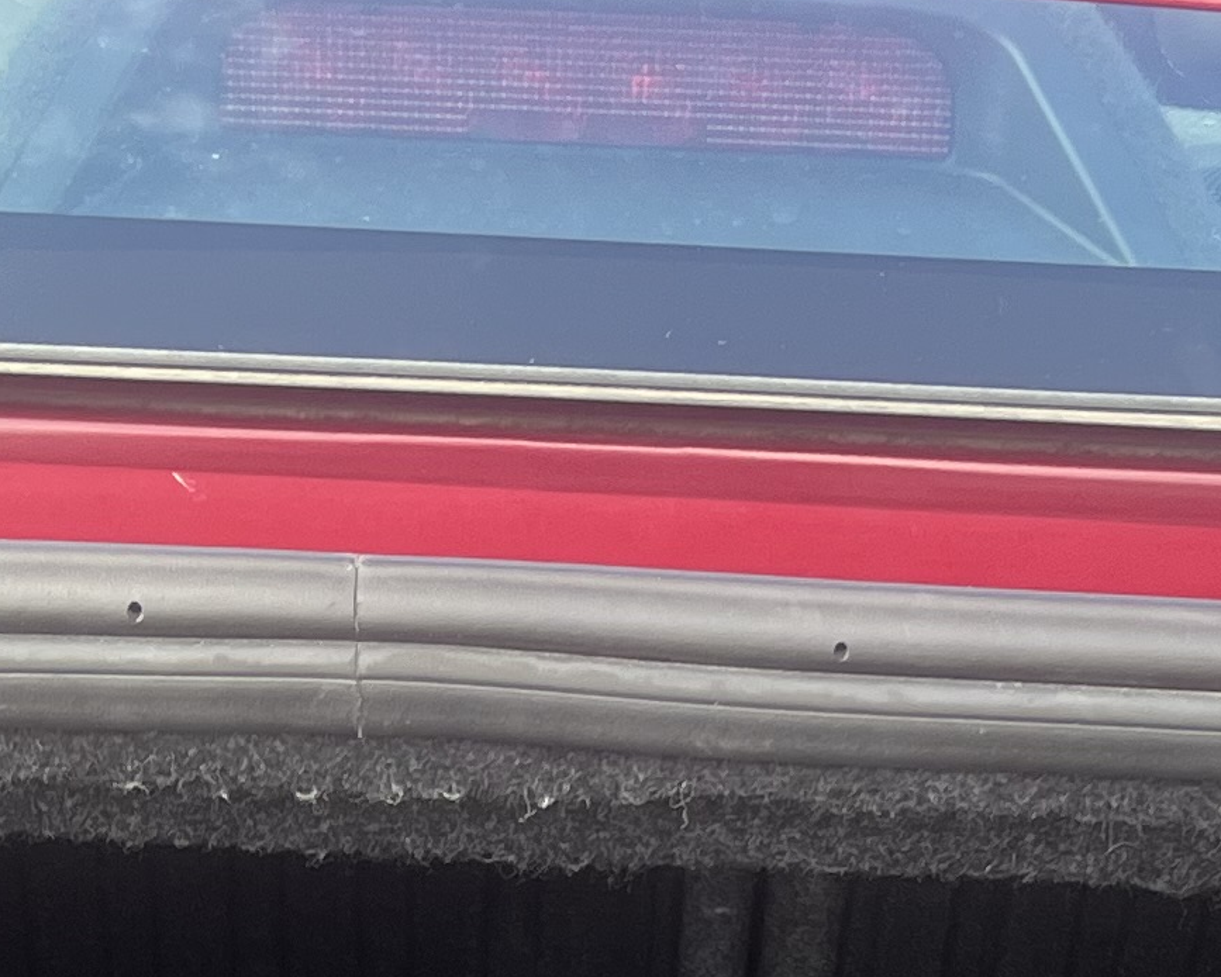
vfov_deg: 11.6
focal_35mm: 118
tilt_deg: -34.4
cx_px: 684
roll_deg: -2.0
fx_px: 4265
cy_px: 2041
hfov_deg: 16.3
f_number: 1.6
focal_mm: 5.1
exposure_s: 1/121
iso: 50
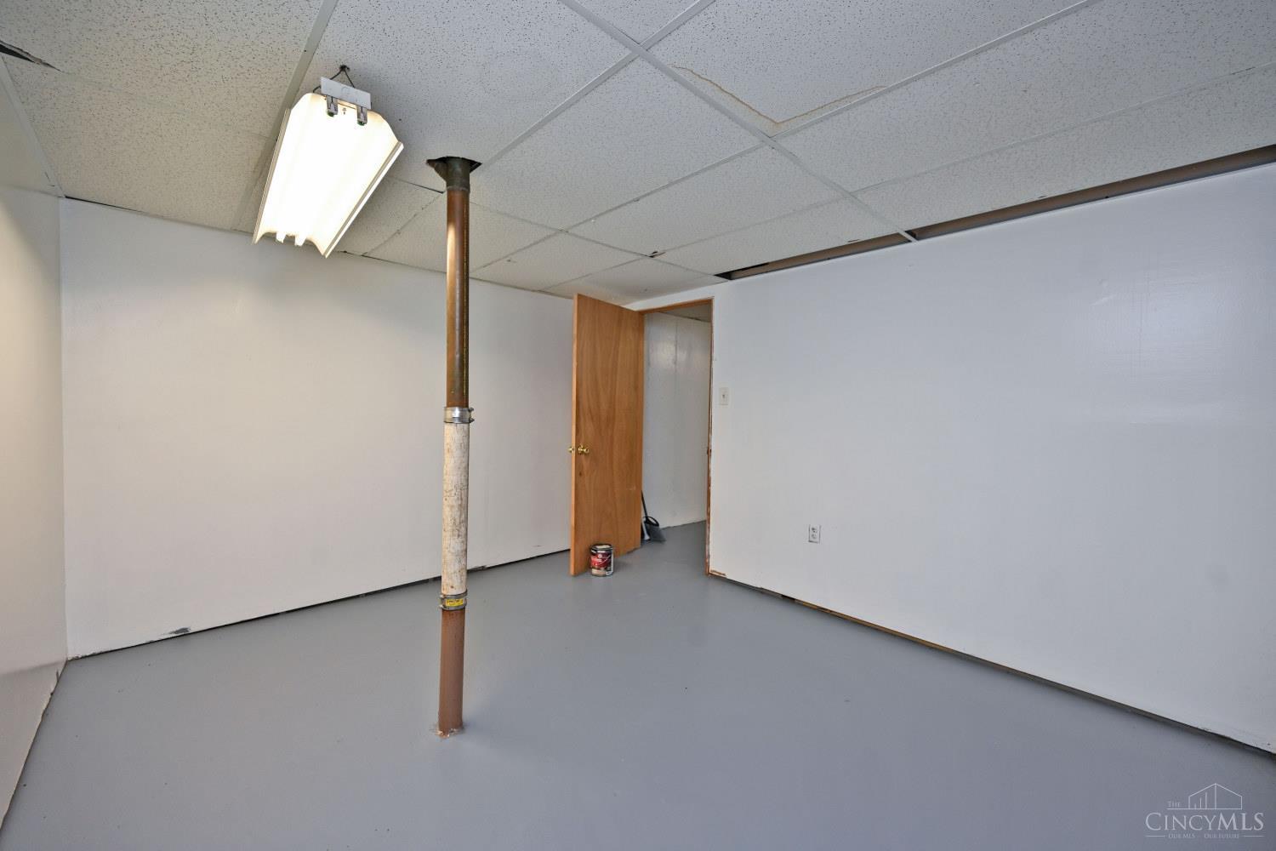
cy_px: 426
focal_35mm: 14
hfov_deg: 104.3
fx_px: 496
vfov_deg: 81.2
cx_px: 638
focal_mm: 14
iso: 200
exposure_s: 1/80
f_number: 5
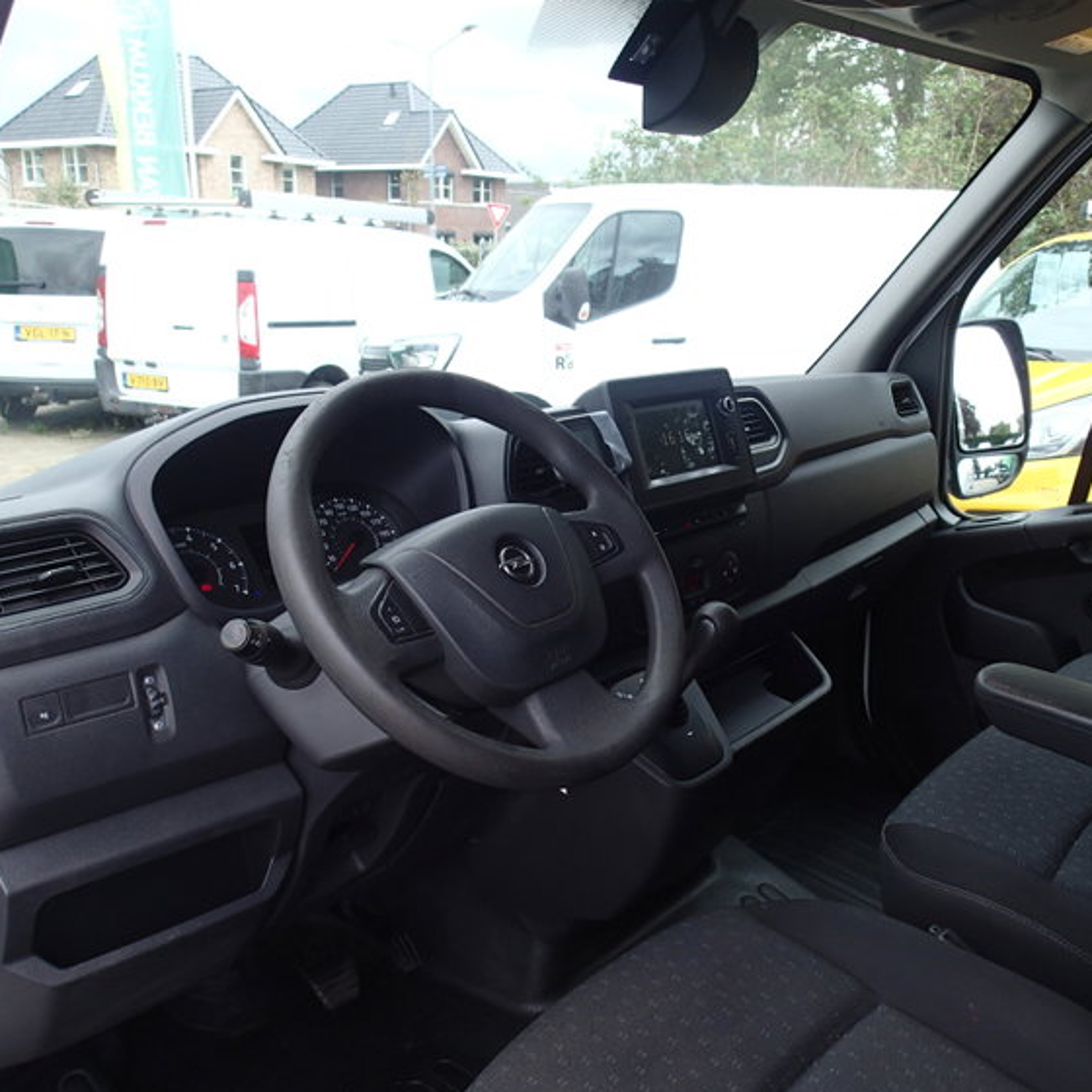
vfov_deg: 54.0
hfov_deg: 54.0
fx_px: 1071
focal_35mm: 30
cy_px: 548
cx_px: 597
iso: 100
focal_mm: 4.5
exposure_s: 1/160
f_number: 2.8
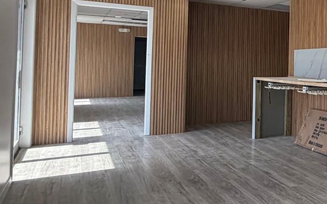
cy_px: 59
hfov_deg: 36.5
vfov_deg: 29.5
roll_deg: -1.1
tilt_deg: +0.8
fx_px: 383
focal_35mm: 43
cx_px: 386
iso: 64
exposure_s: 1/502
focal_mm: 2.22
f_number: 2.2
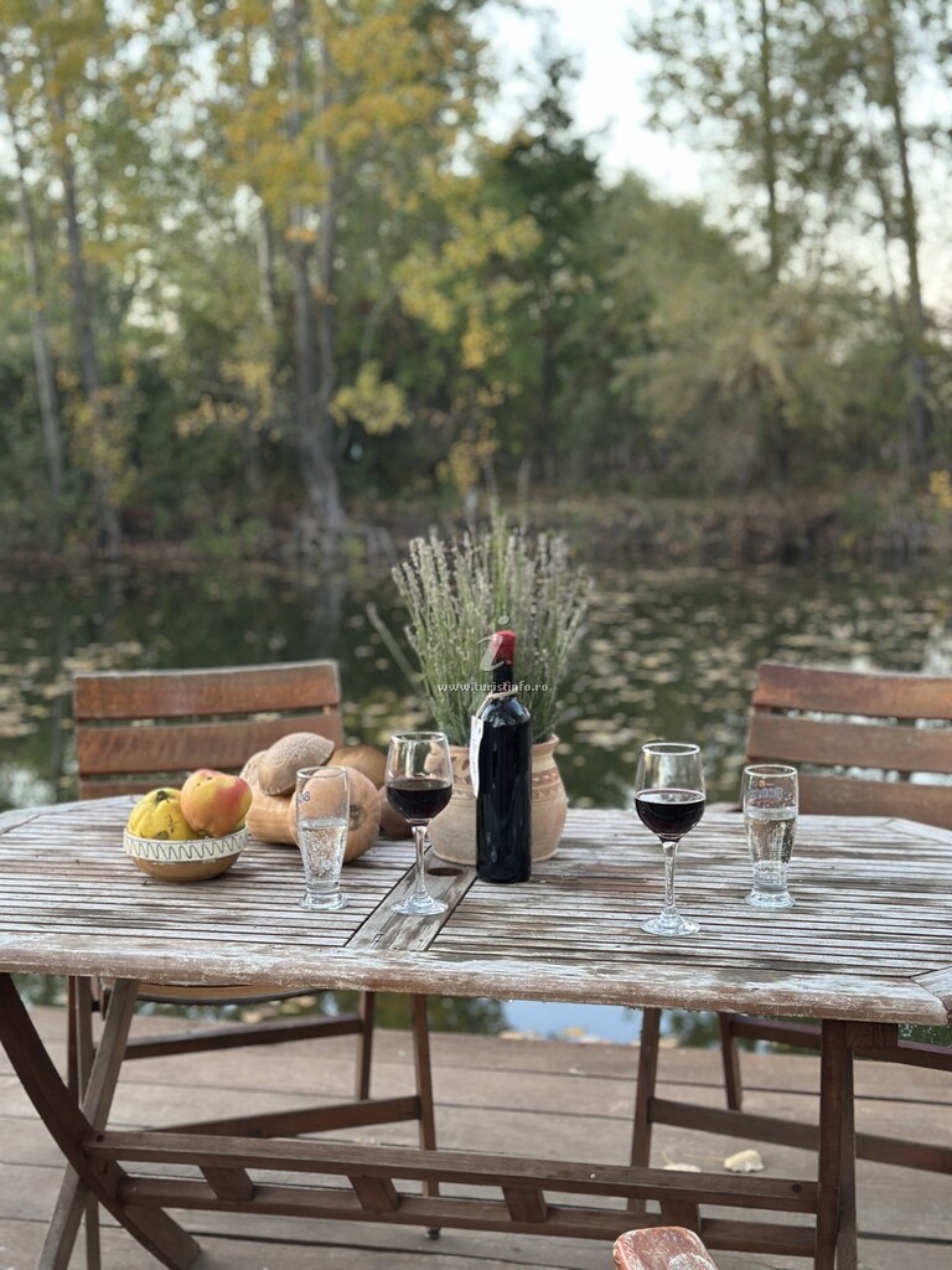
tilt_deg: -6.0
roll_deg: +0.4
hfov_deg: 30.3
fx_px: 1760
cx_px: 476
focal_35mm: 48
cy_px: 635
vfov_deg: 39.7
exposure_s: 1/60
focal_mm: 6.86
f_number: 1.78
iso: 200
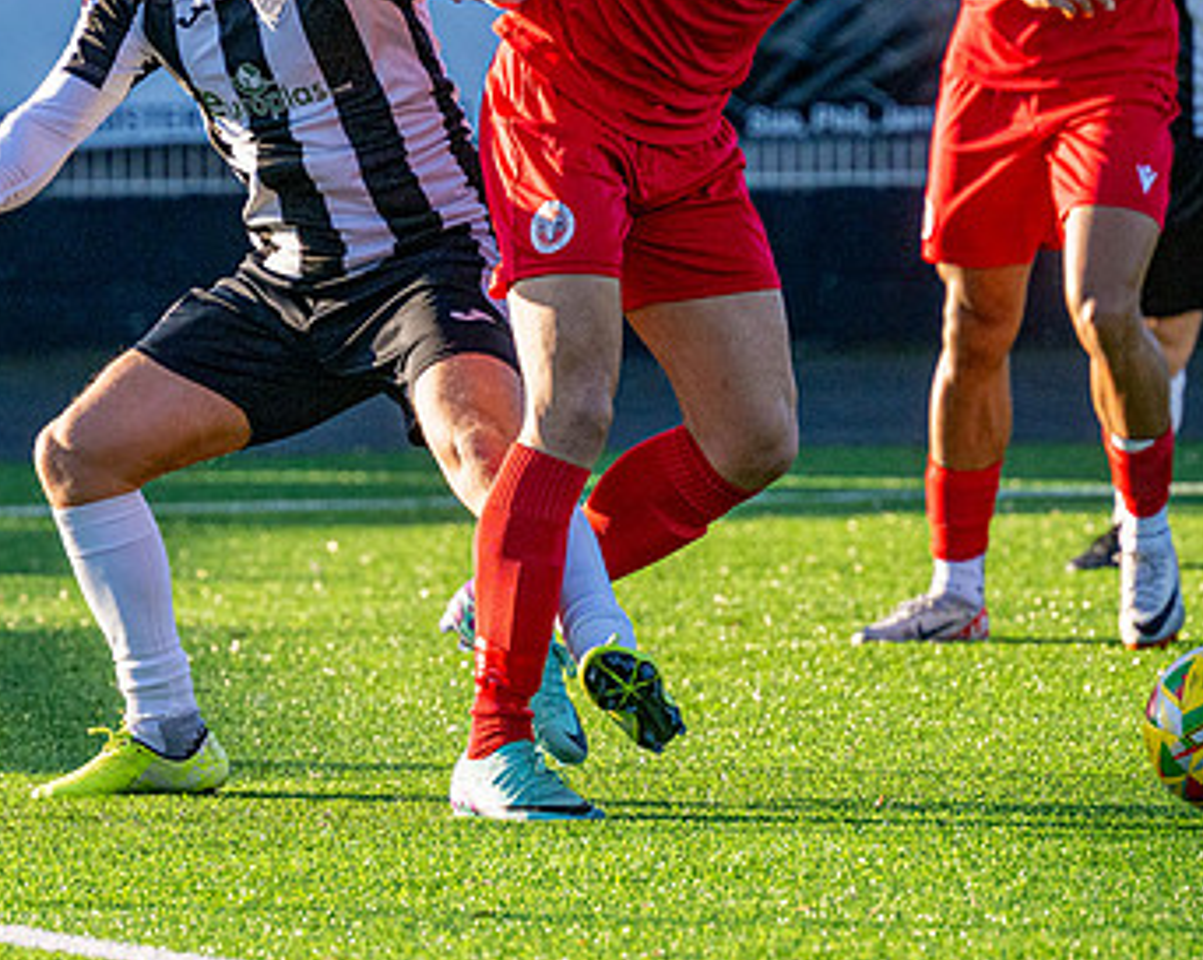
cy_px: 593
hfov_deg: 3.9
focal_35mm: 503
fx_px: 17894
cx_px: 491
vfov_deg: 3.1
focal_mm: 195
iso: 400
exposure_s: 1/3200
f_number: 4
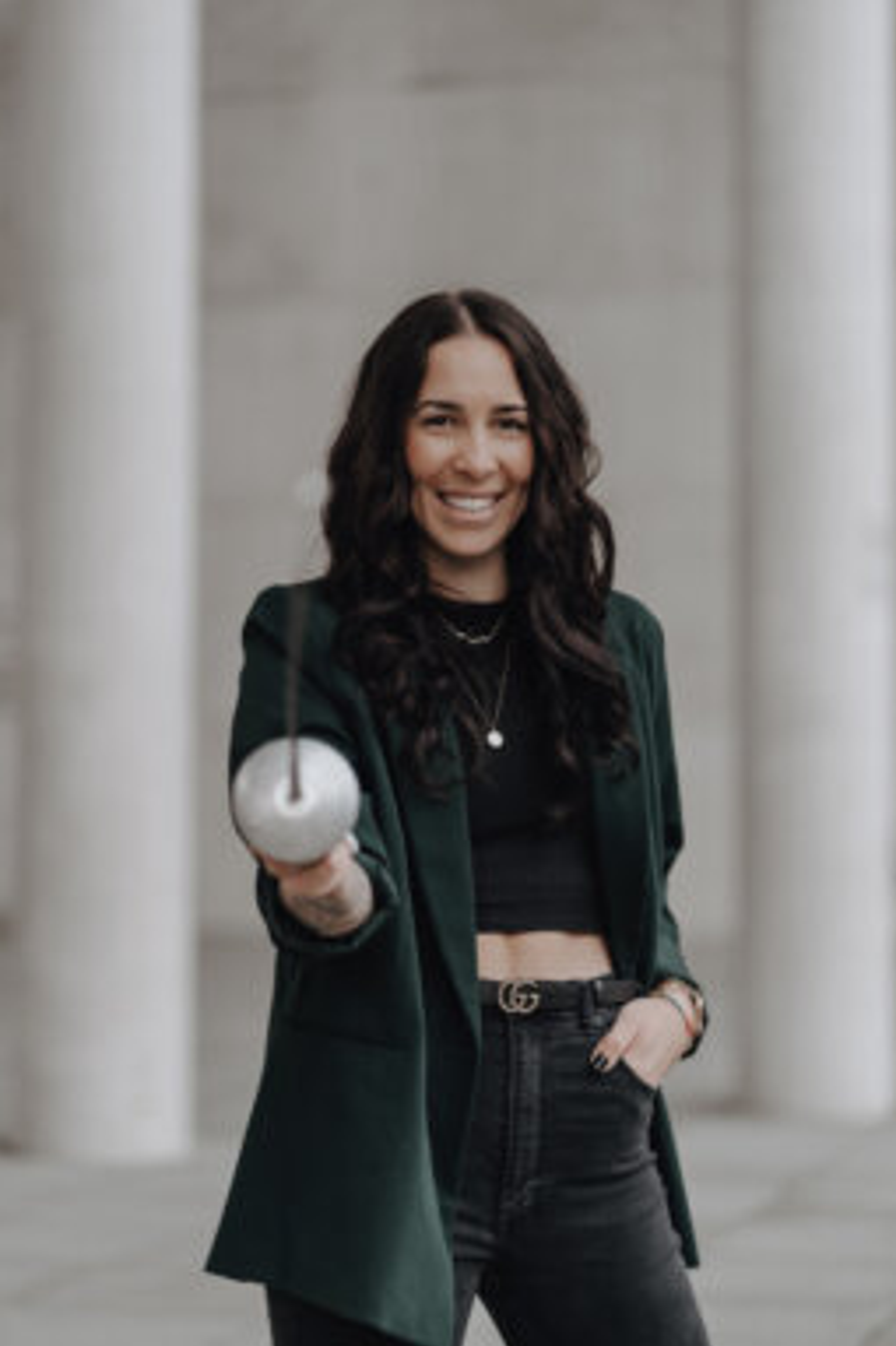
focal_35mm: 86
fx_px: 3213
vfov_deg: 23.7
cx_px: 446
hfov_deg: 15.9
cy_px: 677
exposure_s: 1/125
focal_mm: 85
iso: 160
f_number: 1.8
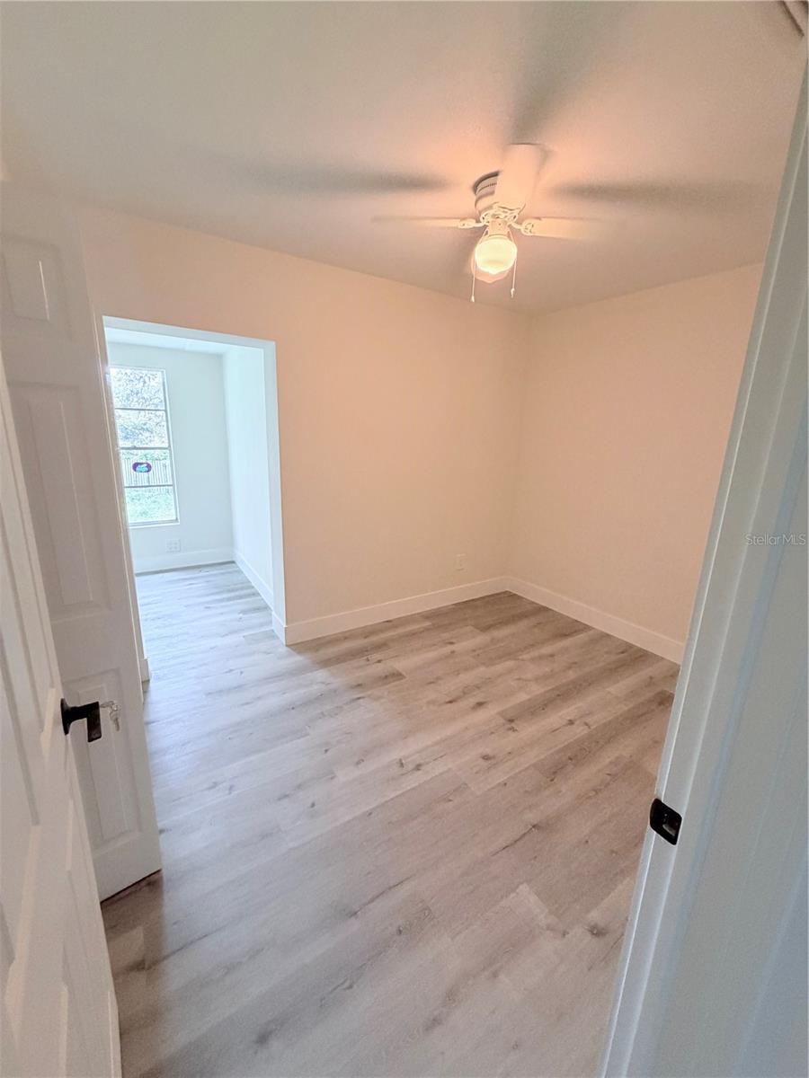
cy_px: 539
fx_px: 436
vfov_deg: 102.1
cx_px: 404
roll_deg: -2.7
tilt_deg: -12.7
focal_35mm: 14
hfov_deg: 85.7
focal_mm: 2.22
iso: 320
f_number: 2.2
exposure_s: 1/60
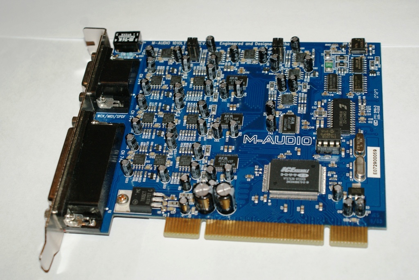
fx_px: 699
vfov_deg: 22.7
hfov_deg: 33.4
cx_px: 210
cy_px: 140
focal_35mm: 60
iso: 400
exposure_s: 1/60
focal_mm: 40
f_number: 6.3
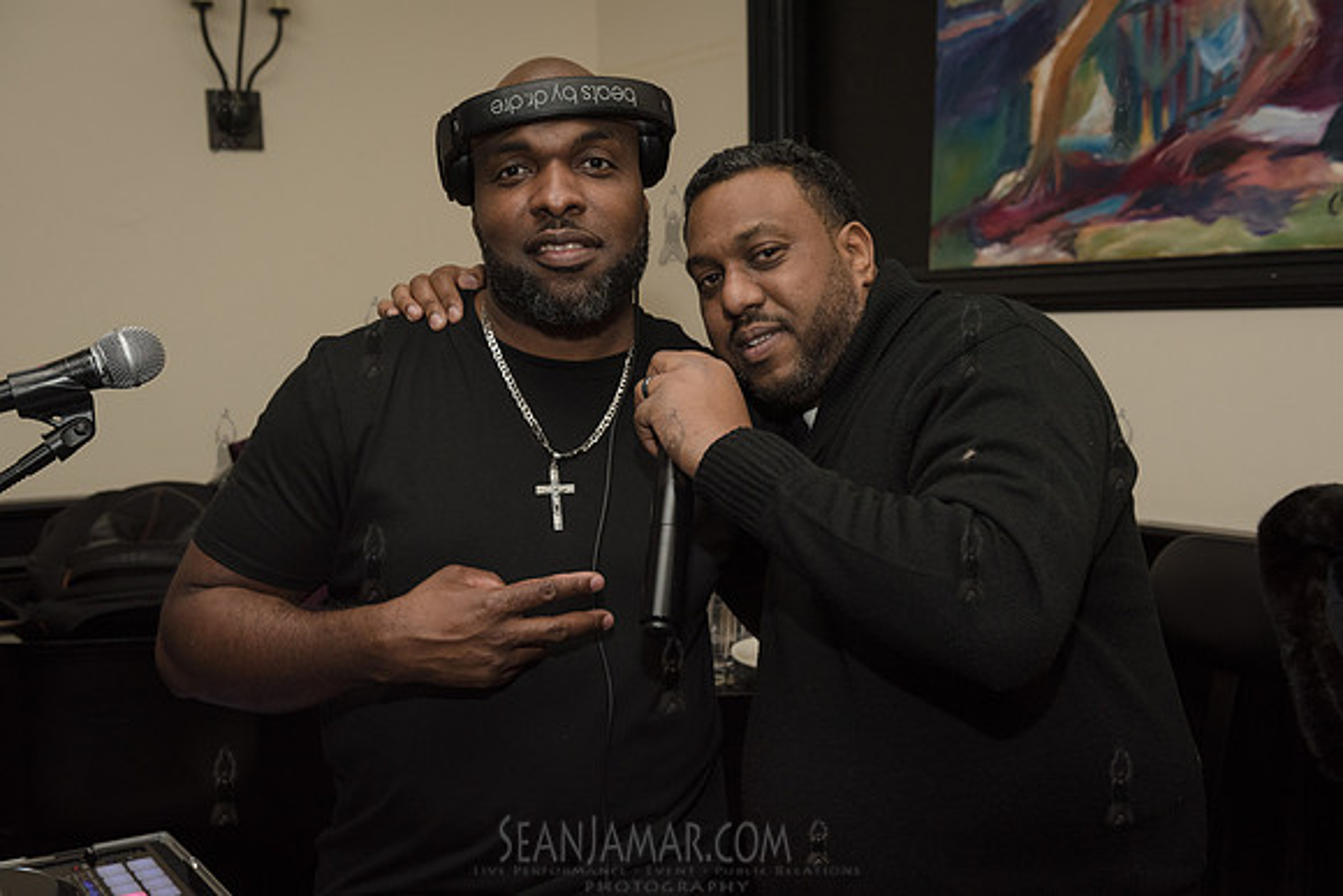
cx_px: 672
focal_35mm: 40
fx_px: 1493
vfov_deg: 33.4
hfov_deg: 48.4
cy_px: 448
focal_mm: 40
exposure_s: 1/250
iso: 1600
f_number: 5
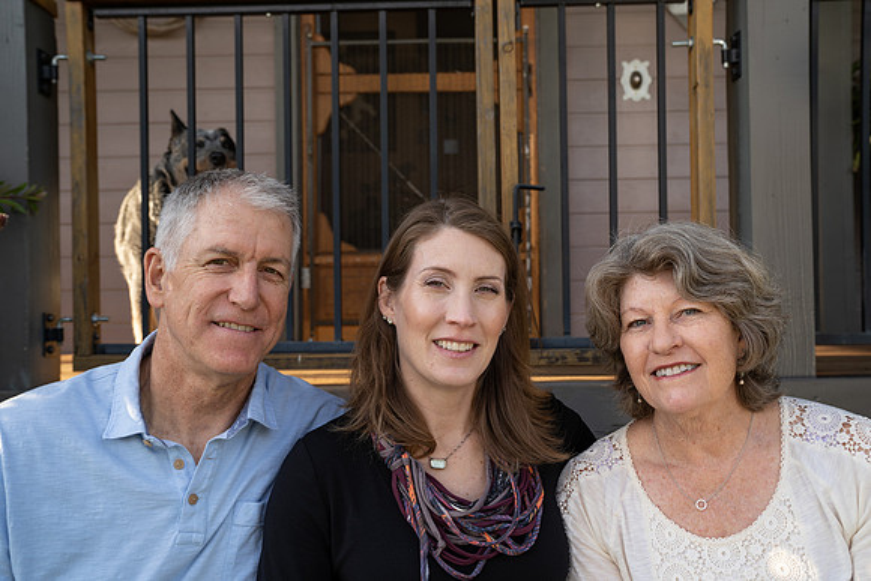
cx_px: 436
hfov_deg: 55.8
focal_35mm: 34
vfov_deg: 38.9
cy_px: 290
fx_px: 823
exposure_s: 1/125
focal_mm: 34
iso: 125
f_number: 5
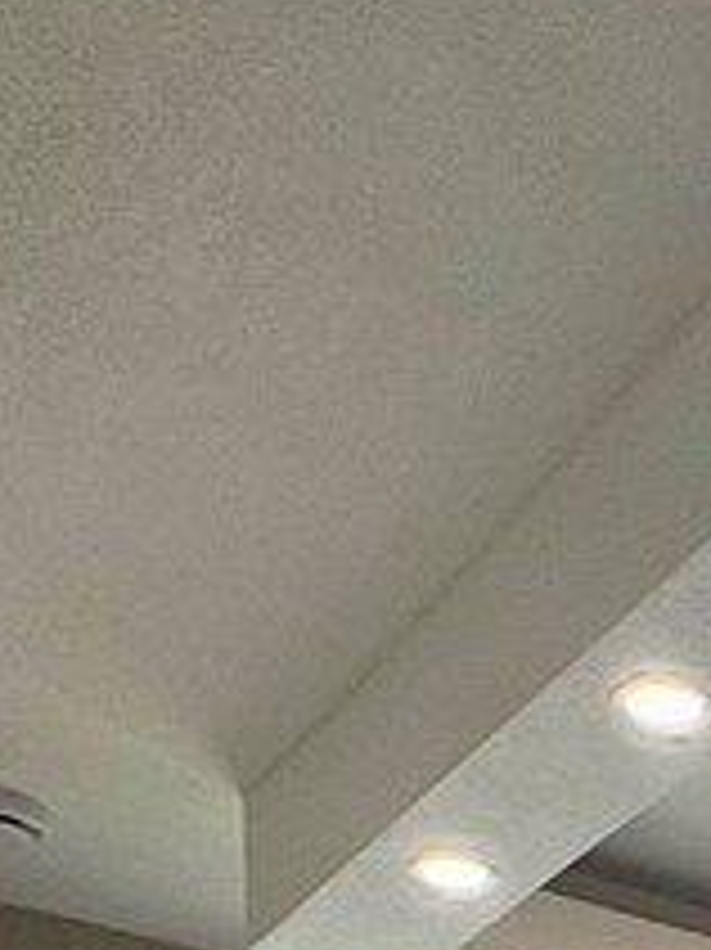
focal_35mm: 68
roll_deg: -0.5
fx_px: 1864
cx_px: 1215
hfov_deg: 18.0
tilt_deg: -1.5
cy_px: 1738
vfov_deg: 20.1
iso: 100
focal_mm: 2.22
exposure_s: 1/137
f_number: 2.2
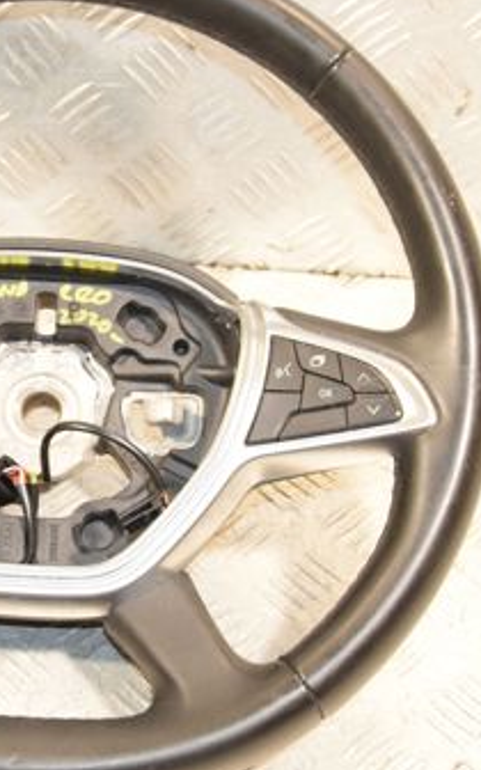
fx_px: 1951
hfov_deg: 13.9
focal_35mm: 93
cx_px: 46
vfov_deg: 22.3
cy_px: 355
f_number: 5.6
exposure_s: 1/200
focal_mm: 32
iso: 1600
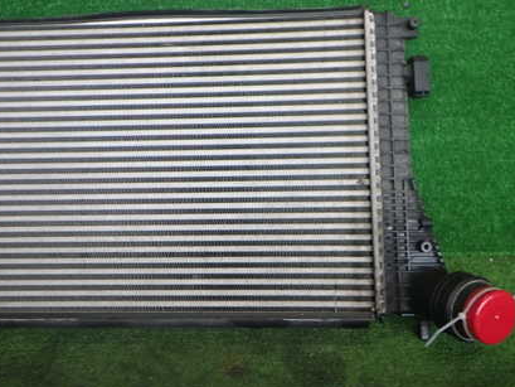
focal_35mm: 44
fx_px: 655
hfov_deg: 42.4
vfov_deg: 32.7
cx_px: 178
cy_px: 142
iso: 200
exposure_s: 1/125
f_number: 2.3
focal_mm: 5.4
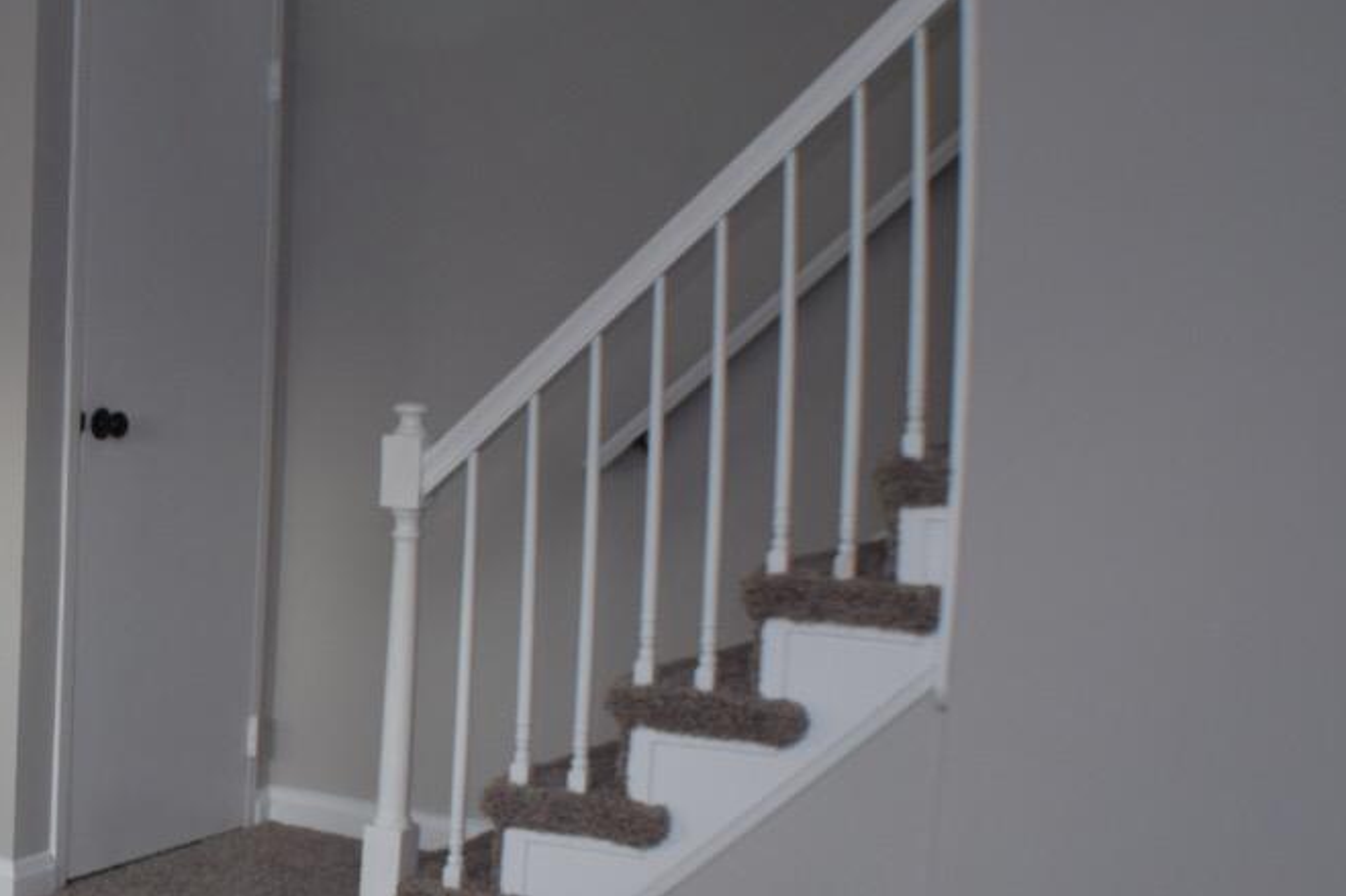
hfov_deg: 21.1
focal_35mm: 92
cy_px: 563
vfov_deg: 14.8
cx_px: -84
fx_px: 3447
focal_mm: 25
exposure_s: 1/125
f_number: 5.6
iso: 400
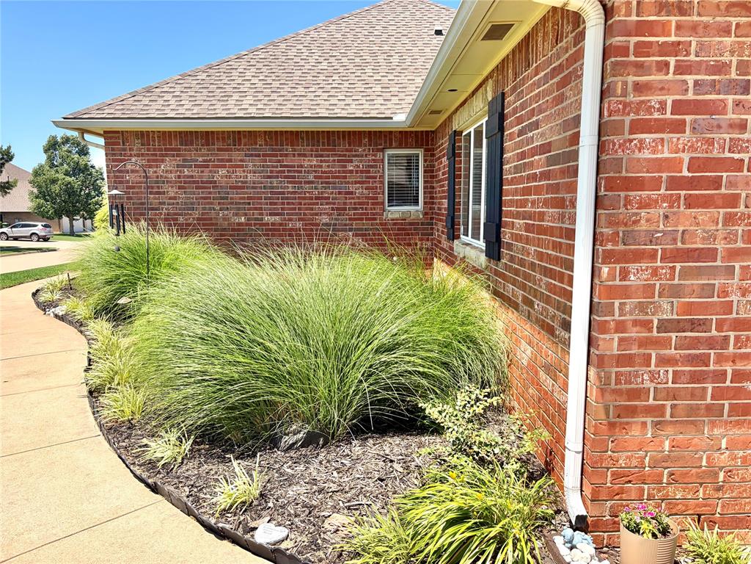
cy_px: 282
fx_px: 564
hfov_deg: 67.3
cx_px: 376
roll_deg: +0.6
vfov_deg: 53.1
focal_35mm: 26
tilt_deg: -7.7
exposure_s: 1/1706
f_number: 1.6
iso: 50
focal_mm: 5.96
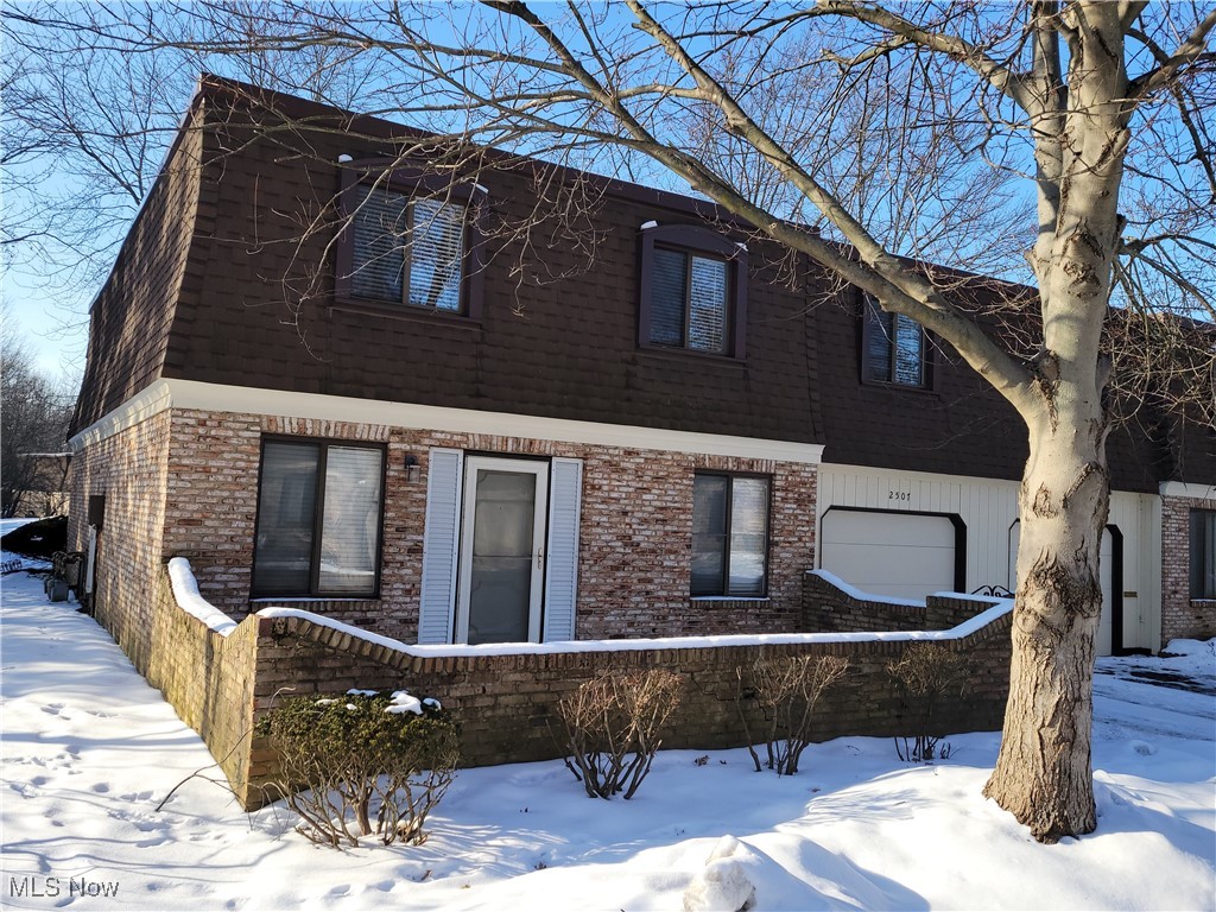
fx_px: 913
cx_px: 608
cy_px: 456
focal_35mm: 26
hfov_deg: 67.3
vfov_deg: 53.1
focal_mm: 5.4
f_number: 1.8
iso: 40
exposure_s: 1/1325
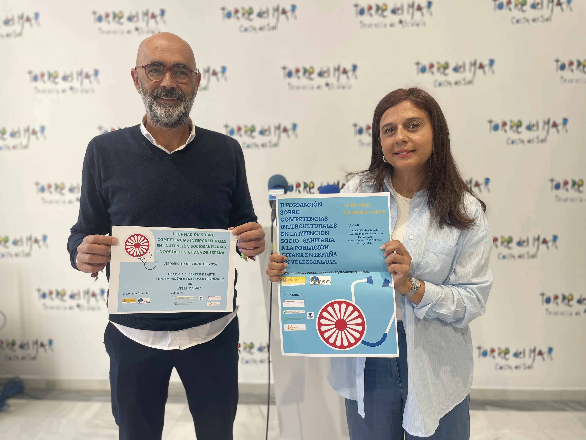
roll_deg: +0.4
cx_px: 293
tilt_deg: -5.1
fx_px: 440
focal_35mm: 26
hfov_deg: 67.3
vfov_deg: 53.1
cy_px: 220
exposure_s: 1/200
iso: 40
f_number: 1.6
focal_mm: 4.2
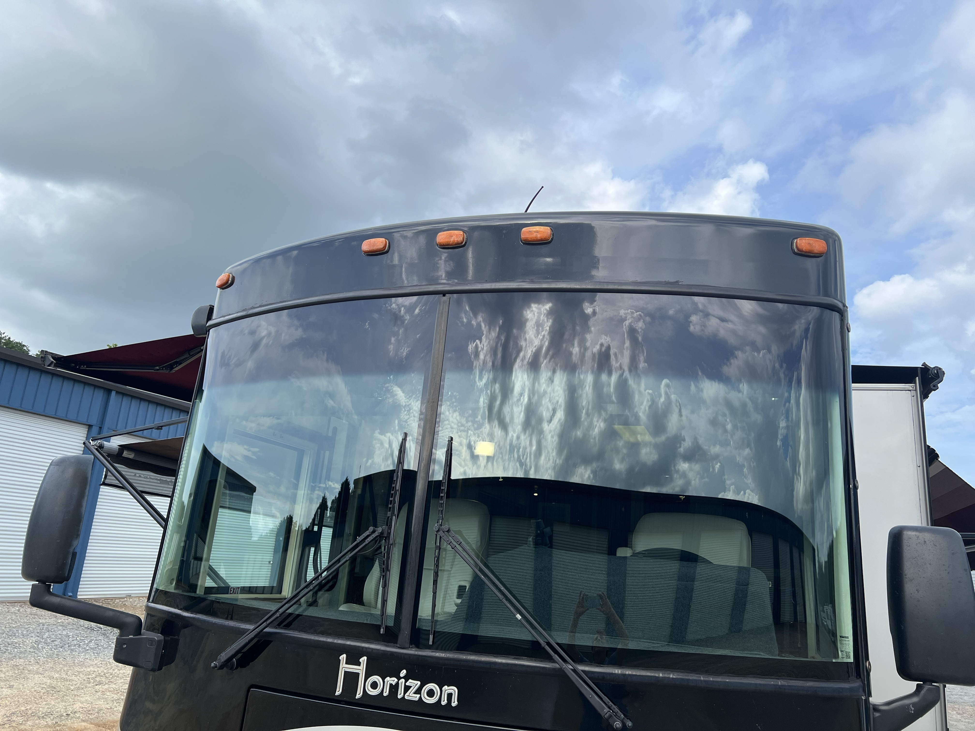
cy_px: 366
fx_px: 732
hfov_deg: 67.3
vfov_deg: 53.1
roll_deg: -4.0
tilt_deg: +14.5
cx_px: 488
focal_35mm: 26
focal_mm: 5.7
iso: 50
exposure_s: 1/2571
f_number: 1.5
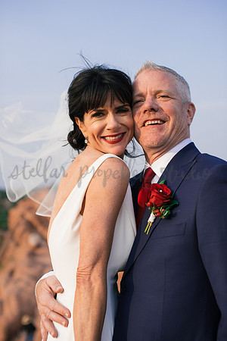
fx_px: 473
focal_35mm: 50
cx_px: 114
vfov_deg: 39.6
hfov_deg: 27.0
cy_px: 170
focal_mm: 50
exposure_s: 1/800
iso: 125
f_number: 2.8
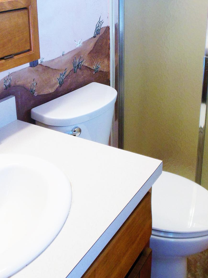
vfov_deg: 42.5
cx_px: 103
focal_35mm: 43
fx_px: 345
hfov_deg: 33.6
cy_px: 69
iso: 250
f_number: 3.2
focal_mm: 4.5
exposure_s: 1/30
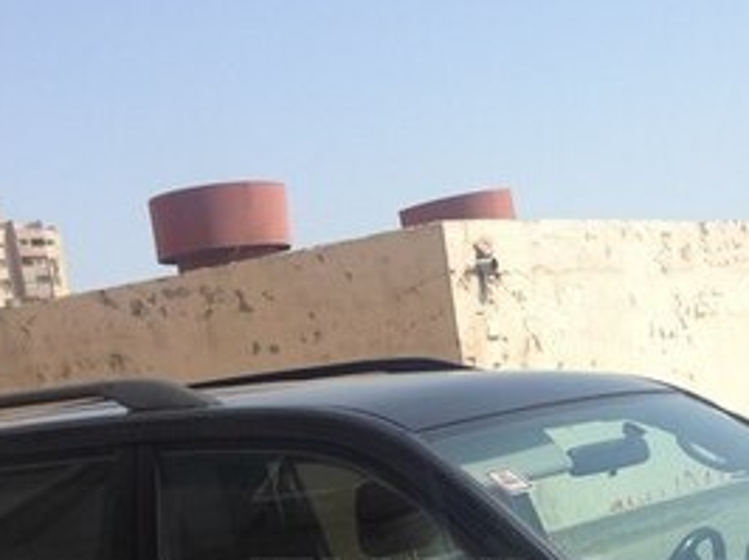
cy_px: 601
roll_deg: +7.6
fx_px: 1773
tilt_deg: -6.0
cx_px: 538
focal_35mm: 82
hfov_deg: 23.7
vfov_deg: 17.4
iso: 50
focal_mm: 4.12
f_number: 2.4
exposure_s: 1/1323
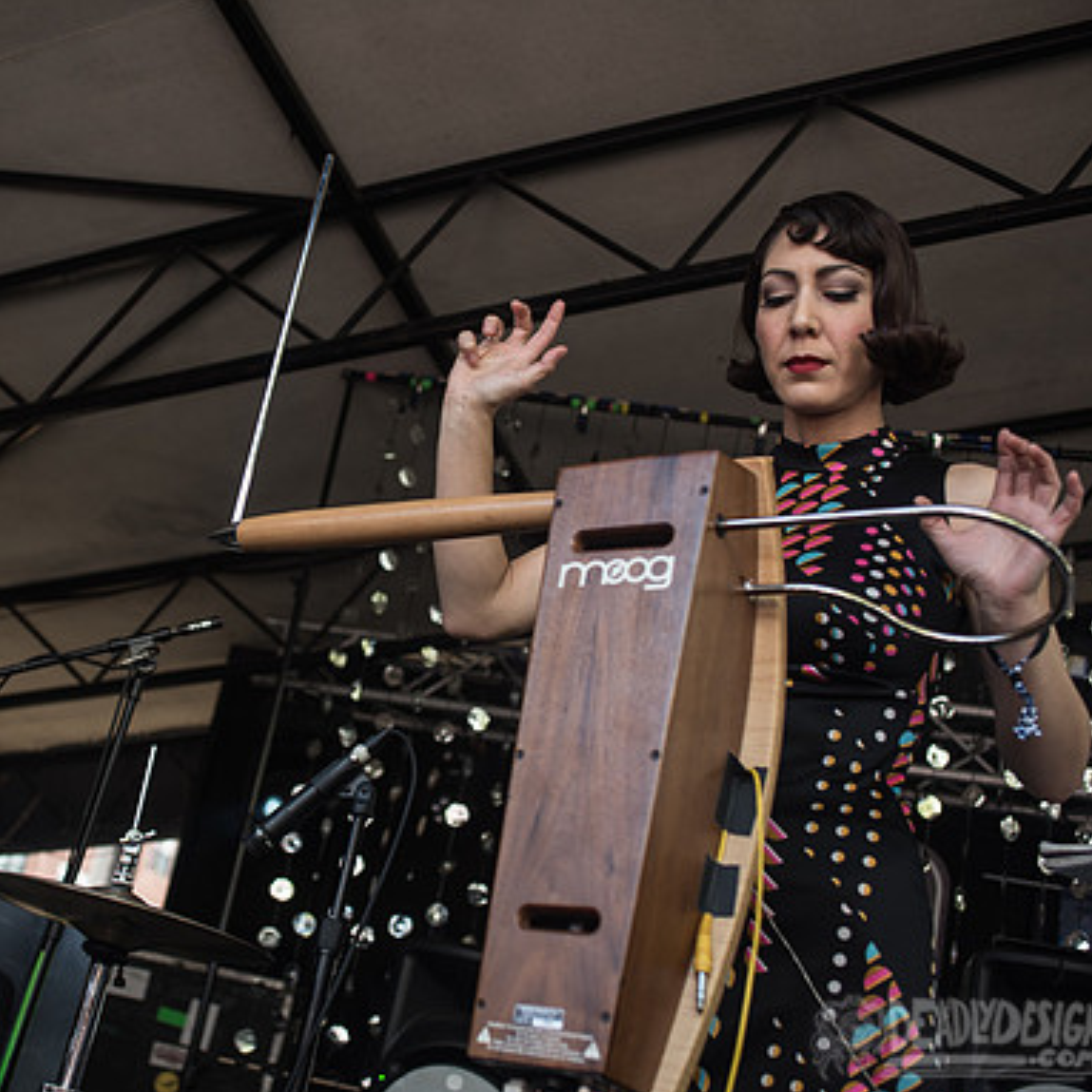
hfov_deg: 37.0
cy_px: 546
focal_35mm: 45
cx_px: 322
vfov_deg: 37.6
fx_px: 1606
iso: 250
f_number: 3.5
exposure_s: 1/250
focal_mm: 35
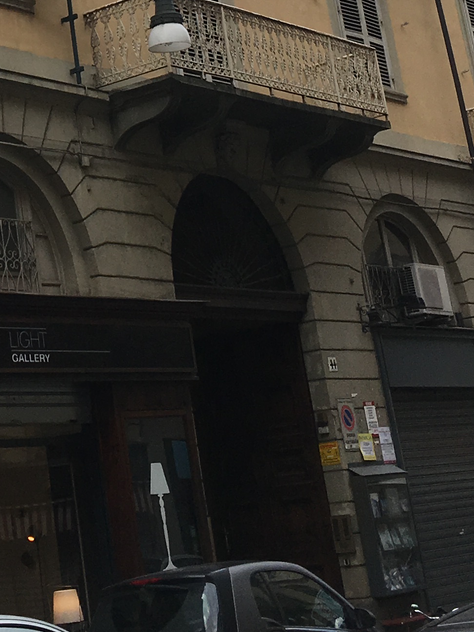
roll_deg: +4.5
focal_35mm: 90
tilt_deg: +20.5
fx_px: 1643
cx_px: -58
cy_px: -126
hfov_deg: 15.9
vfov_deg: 20.4
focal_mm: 4.15
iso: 25
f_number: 2.2
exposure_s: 1/845
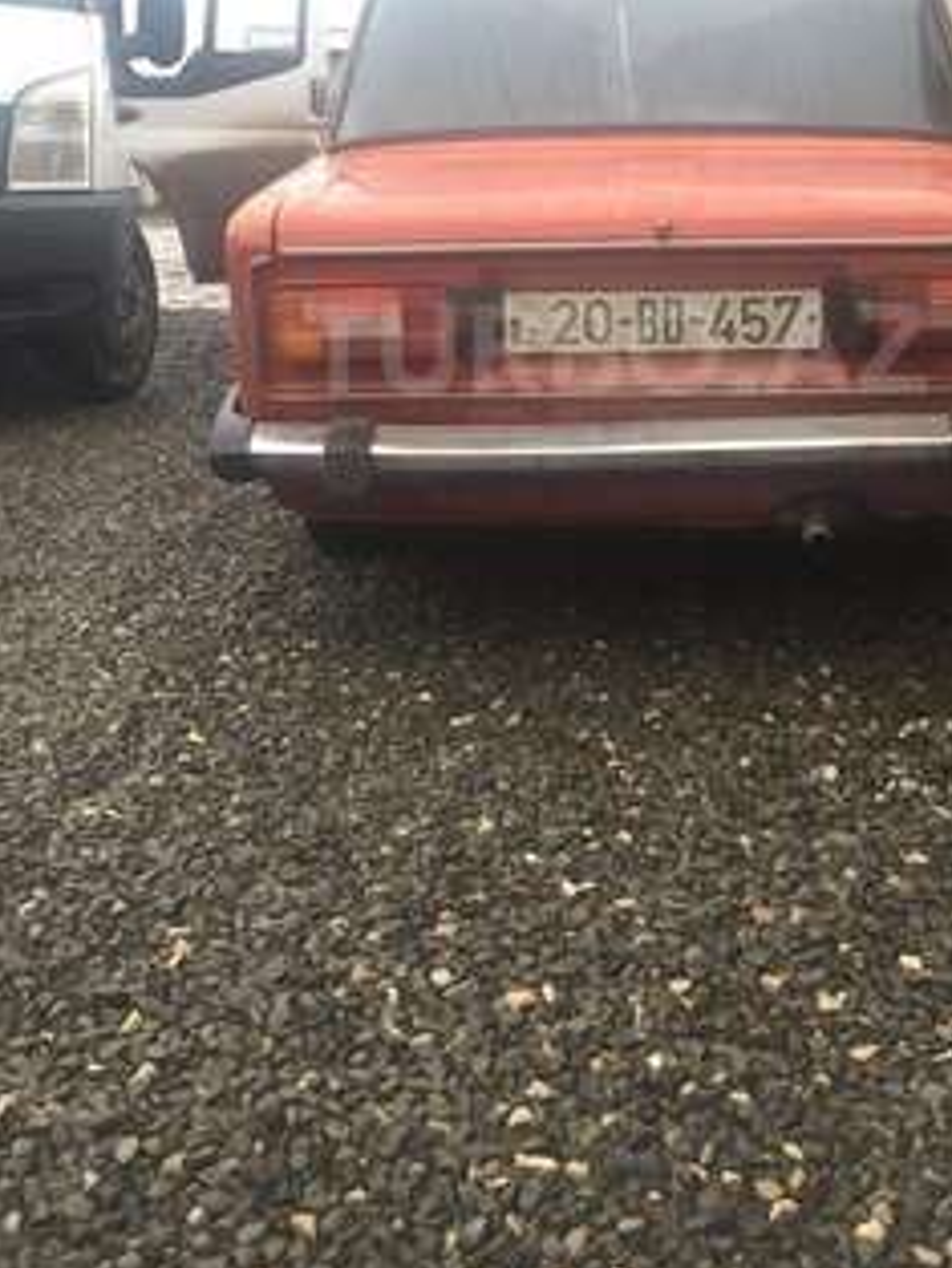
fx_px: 1686
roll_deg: -1.4
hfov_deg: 31.3
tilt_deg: -5.4
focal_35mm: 46
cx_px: 616
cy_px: 348
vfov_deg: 40.3
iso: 32
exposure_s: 1/113
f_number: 2.2
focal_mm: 4.15
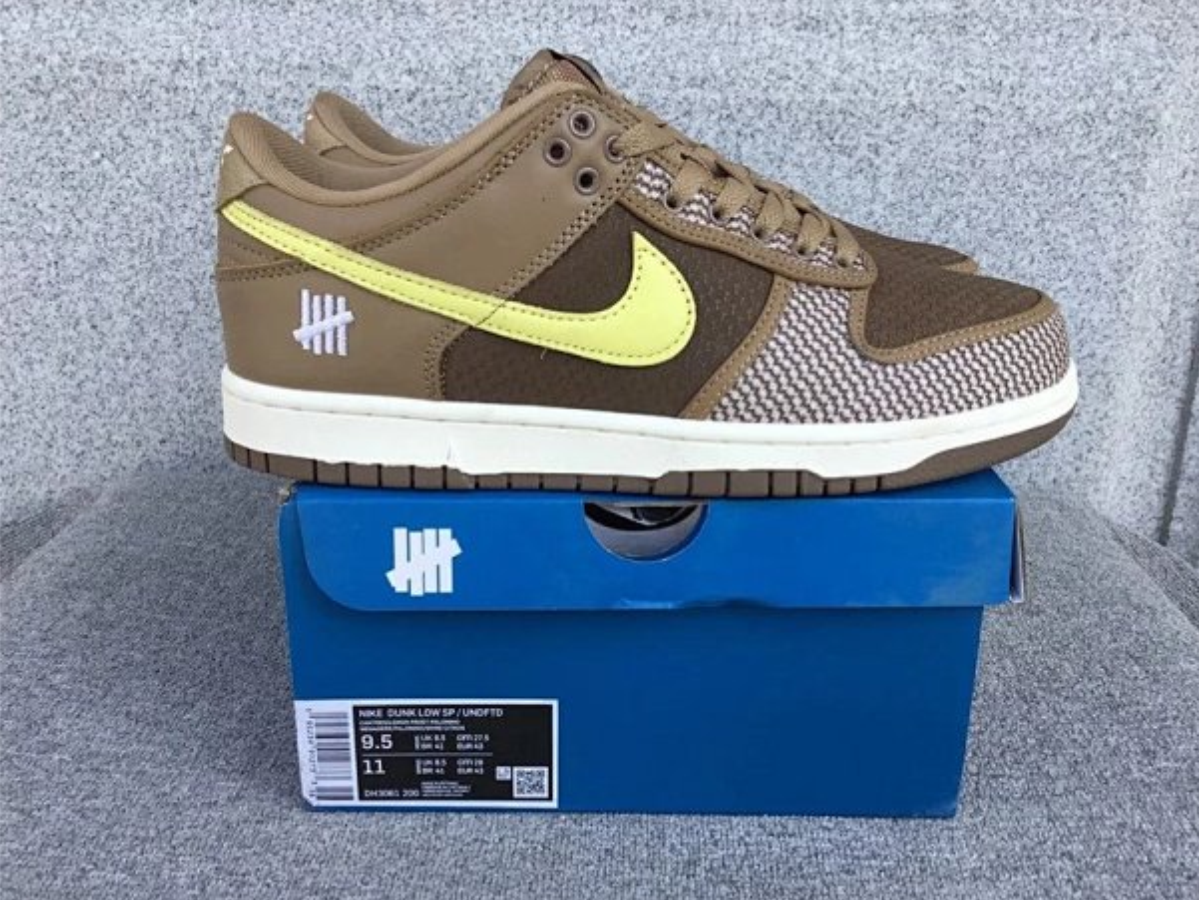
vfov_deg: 43.0
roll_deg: -1.2
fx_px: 1143
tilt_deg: -19.4
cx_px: 636
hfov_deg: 55.3
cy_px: 441
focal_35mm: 33
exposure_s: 1/334
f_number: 2.4
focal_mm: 3.3
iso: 25
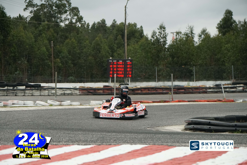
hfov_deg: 19.5
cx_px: 124
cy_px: 82
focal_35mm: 105
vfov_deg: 13.0
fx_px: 720
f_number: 4
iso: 2000
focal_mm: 70
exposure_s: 1/2000
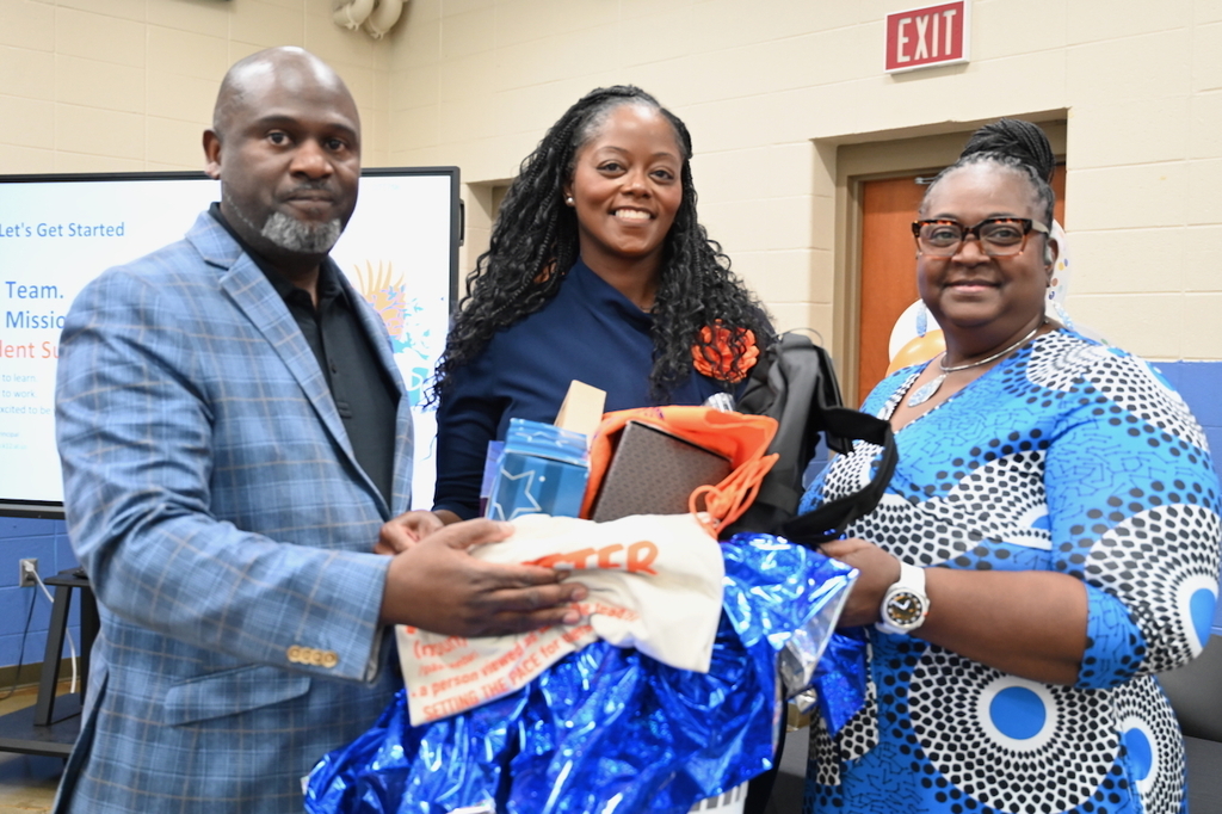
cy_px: 407
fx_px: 1323
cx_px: 611
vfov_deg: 34.2
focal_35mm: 39
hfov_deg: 49.6
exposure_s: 1/80
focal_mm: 39
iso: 3200
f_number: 4
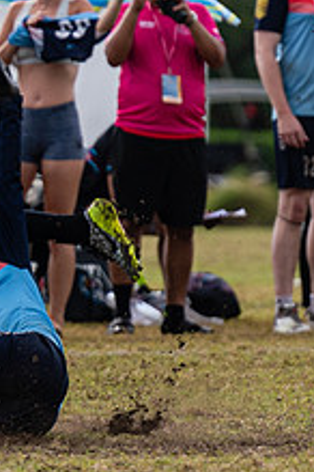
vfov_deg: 1.7
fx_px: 15620
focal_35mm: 1194
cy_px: 159
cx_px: -105
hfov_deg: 1.2
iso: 64
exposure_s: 1/1000
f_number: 3.2
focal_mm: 200
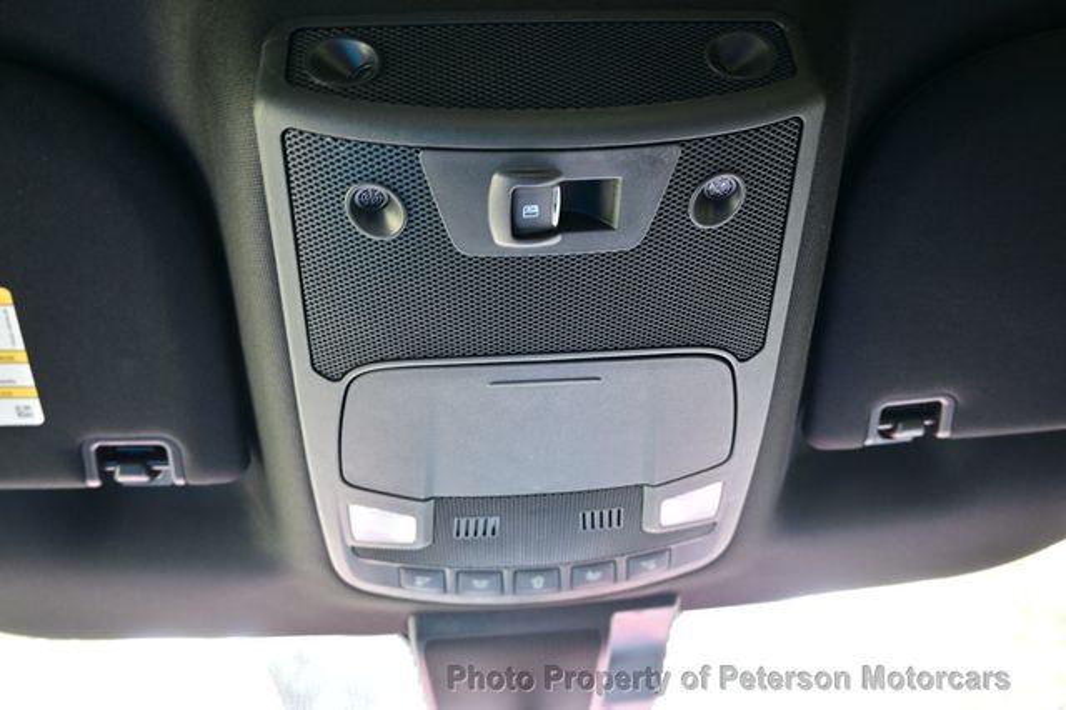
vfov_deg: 53.1
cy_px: 355
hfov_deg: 73.8
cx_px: 533
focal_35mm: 24
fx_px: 710
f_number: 3.5
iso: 320
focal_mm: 16
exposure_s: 1/25
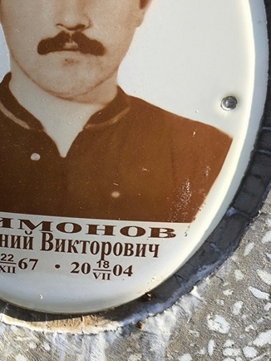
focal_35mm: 92
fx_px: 959
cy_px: 190
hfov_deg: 15.6
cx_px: -37
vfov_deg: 21.3
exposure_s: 1/515
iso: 50
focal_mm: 4.71
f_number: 1.7
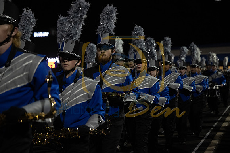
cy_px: 76
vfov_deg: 19.5
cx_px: 115
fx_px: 447
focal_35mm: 70
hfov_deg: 28.8
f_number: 2.8
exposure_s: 1/800
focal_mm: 70
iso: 5000
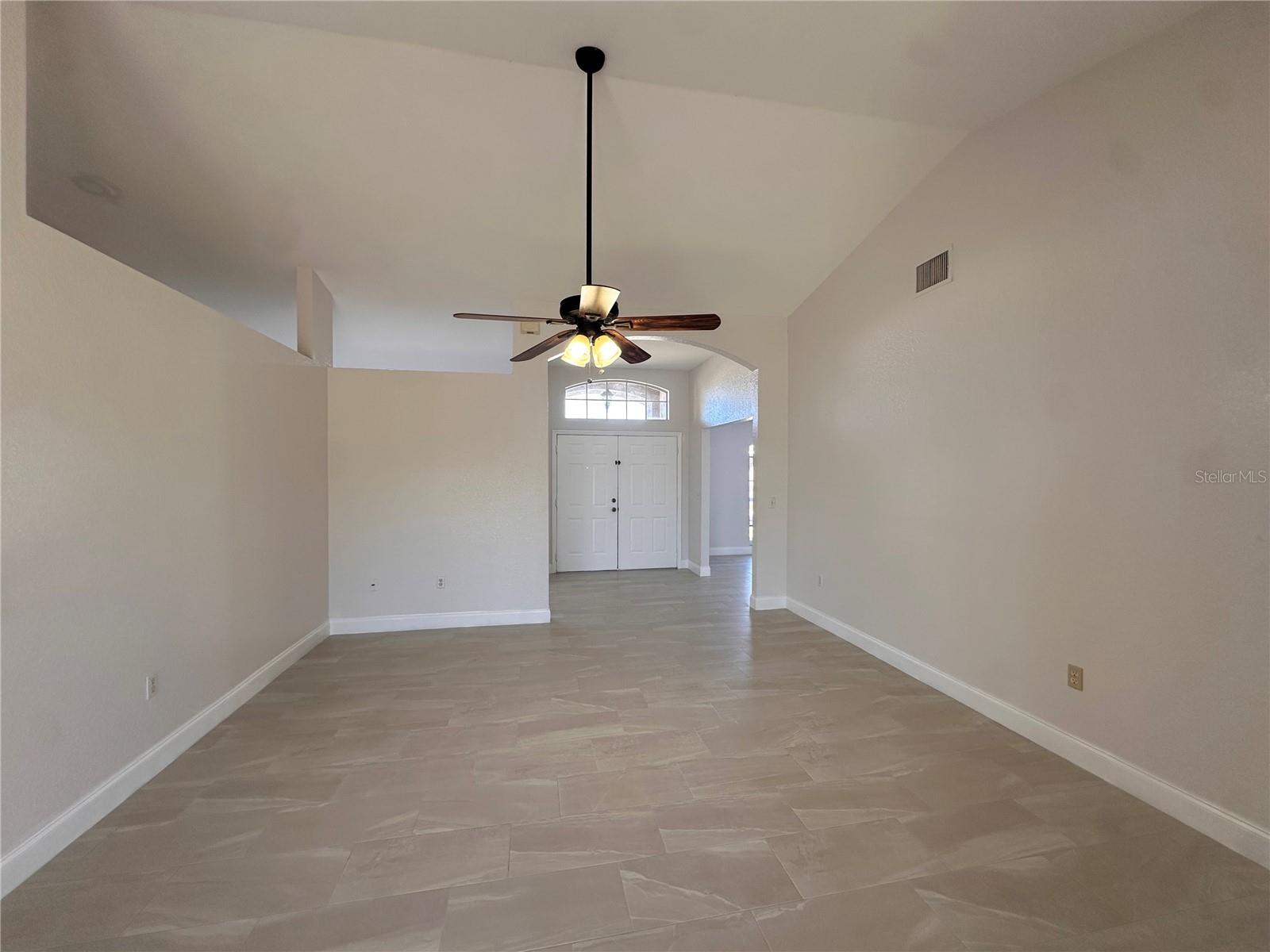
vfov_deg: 85.7
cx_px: 635
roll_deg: +0.0
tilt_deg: +0.0
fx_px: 514
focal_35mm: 14
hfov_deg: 102.1
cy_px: 476
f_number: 2.2
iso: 100
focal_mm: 2.22
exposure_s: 1/120
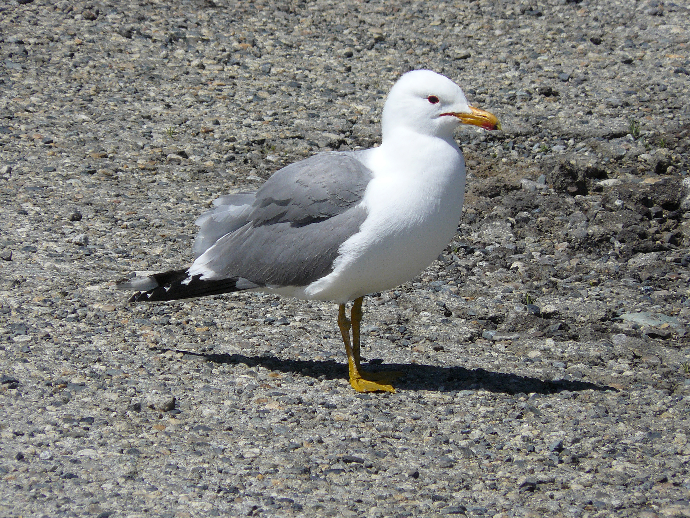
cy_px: 259
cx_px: 345
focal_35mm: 432
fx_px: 8611
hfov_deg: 4.6
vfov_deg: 3.4
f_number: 8
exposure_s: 1/400
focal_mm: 72
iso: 100
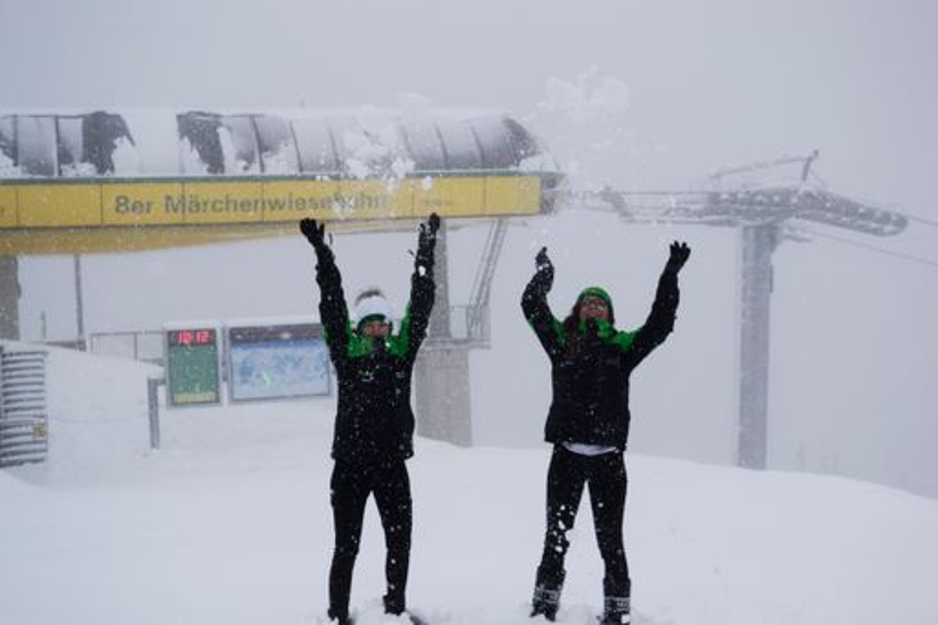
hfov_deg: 38.9
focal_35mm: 51
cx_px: 469
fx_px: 1328
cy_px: 312
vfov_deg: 26.5
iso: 100
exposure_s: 1/800
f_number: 5.6
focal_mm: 34
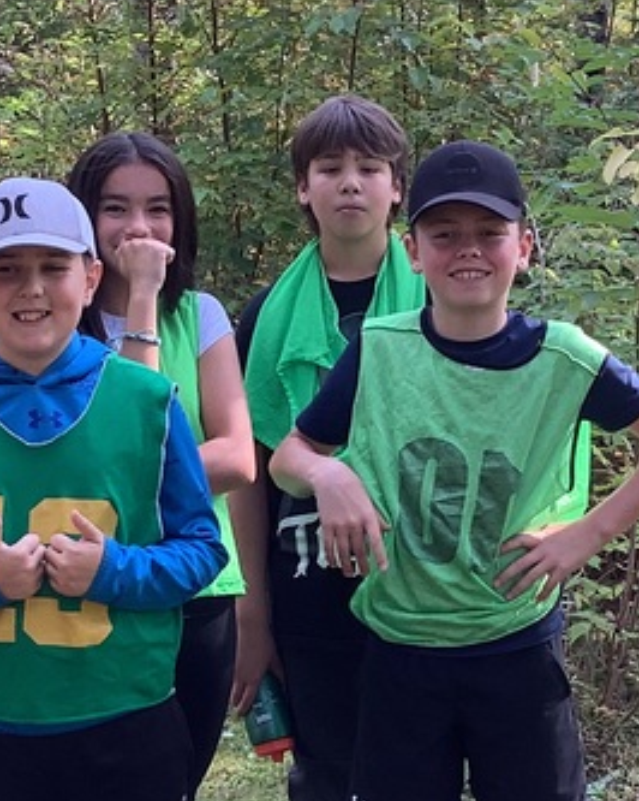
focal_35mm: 91
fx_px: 2153
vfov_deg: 21.0
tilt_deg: -9.6
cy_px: 522
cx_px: 286
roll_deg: +2.0
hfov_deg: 16.9
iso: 64
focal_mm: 3.3
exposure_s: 1/120
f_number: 2.4
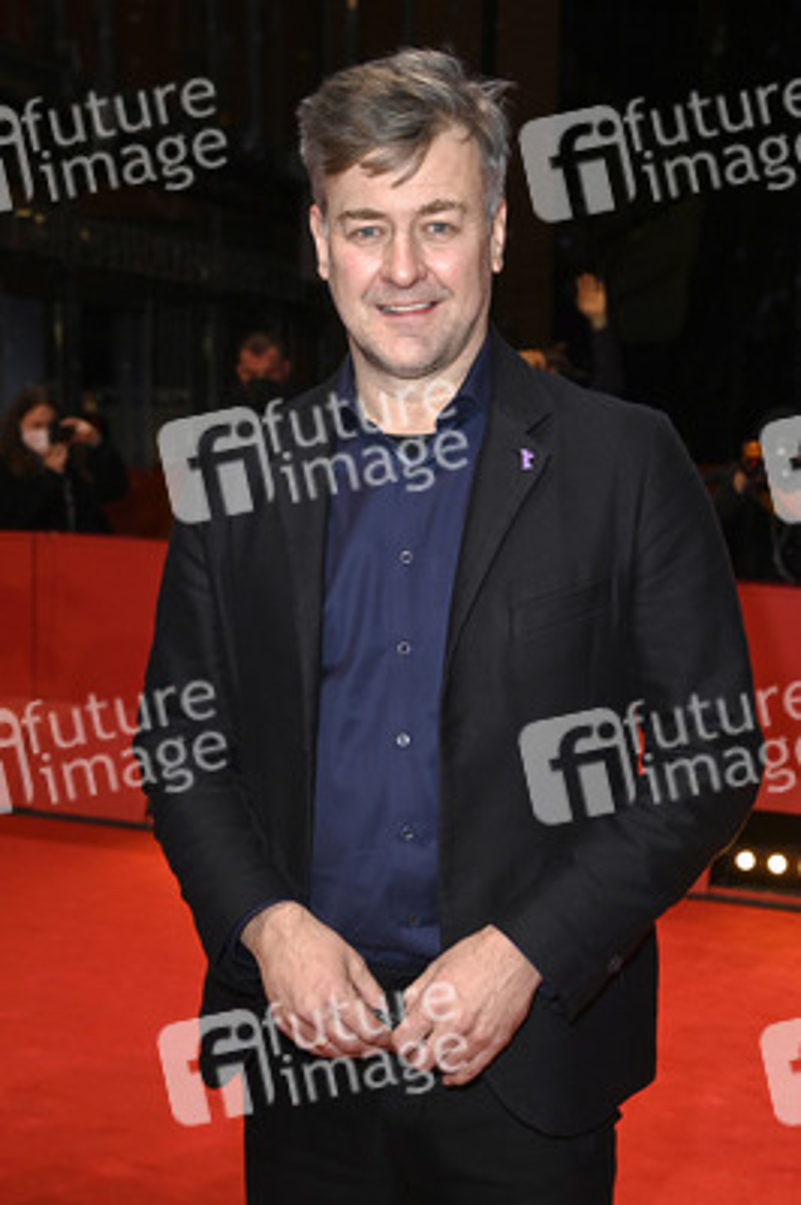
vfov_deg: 39.6
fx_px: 1672
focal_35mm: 50
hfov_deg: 26.9
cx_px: 400
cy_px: 602
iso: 800
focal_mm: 50
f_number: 5.6
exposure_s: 1/200
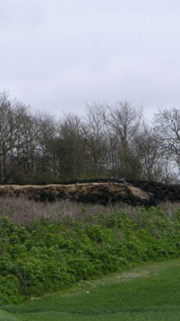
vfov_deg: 11.2
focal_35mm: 192
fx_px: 1631
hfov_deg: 6.3
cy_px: 171
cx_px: 61
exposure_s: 1/750
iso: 50
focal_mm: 15
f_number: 3.5
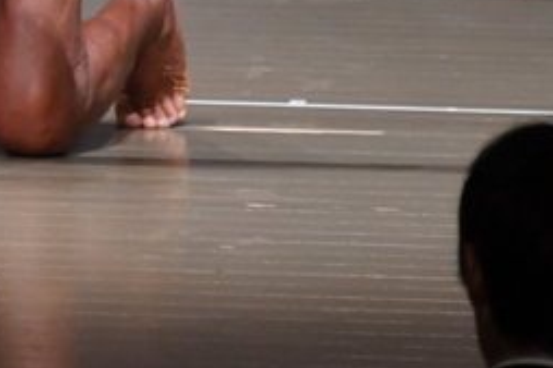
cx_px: -40
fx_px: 14767
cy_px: -185
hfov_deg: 2.1
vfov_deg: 1.4
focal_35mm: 962
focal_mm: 210
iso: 6400
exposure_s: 1/400
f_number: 5.6
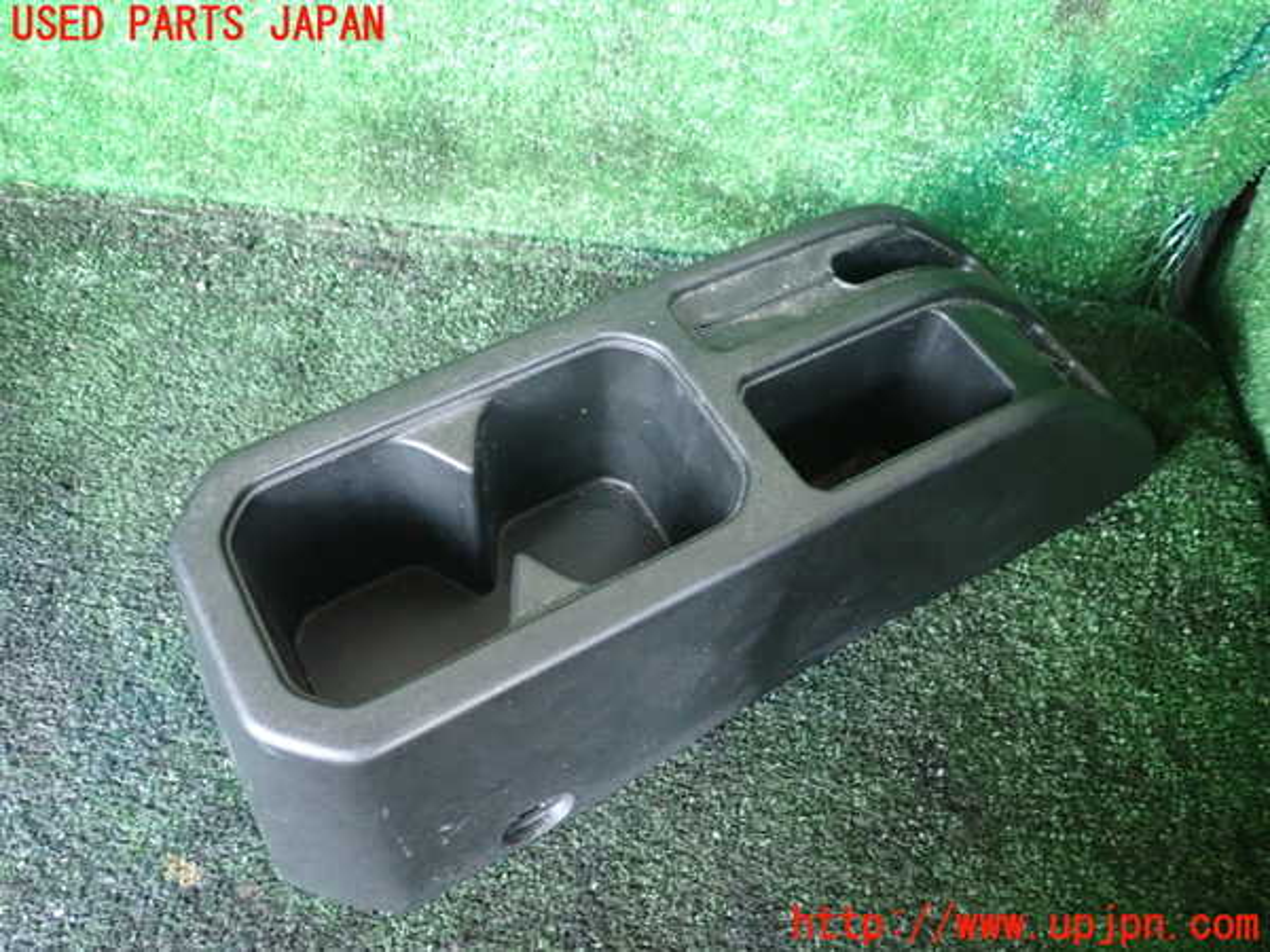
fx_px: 1101
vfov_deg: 46.8
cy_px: 476
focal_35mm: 30
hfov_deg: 60.0
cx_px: 635
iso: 800
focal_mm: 5.4
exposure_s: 1/25
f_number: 2.3
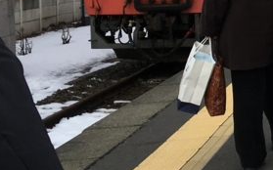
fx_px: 840
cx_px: 463
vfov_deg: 11.3
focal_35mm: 113
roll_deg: +2.5
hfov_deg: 16.1
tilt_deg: +1.9
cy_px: -47
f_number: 2.2
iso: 25
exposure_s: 1/938
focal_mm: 4.15
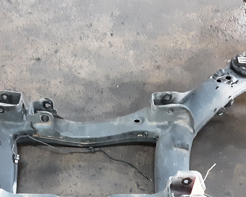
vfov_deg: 29.1
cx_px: 91
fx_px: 371
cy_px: 152
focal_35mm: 51
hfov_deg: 36.4
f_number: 1.9
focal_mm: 2.91
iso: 400
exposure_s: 1/20
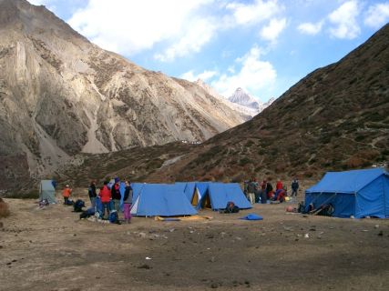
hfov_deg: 47.9
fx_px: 438
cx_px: 194
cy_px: 146
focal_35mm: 39
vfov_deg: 36.8
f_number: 4.8
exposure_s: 1/320
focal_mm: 8
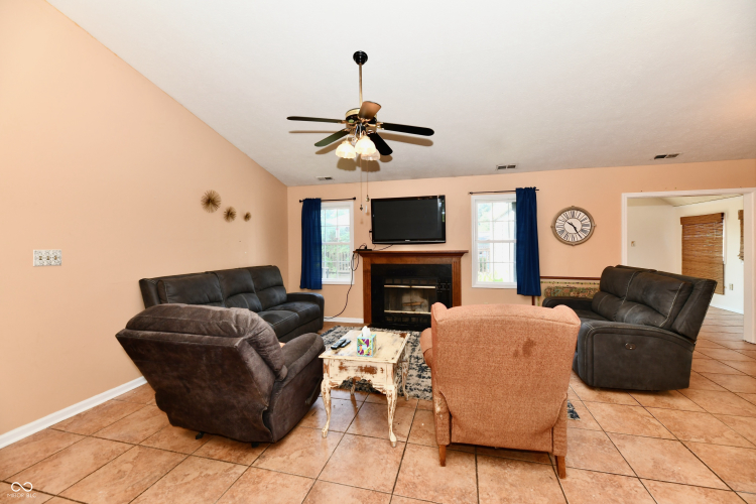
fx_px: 294
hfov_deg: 104.3
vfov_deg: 81.2
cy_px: 252
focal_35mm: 14
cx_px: 378
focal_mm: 14
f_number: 6.3
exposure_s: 1/60
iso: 640
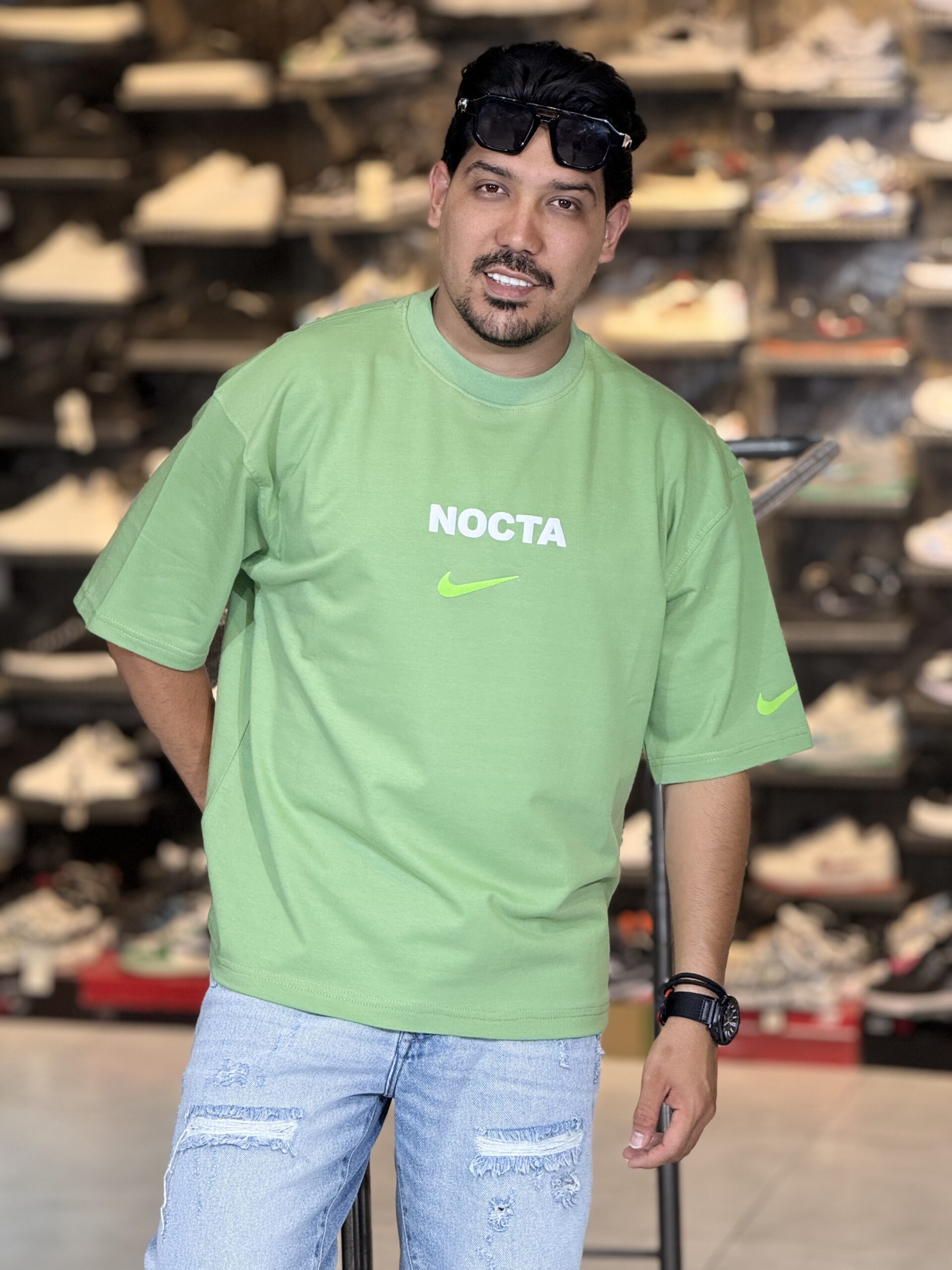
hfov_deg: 12.3
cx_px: 476
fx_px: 4400
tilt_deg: -5.8
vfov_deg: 16.4
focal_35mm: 120
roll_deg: +0.4
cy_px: 635
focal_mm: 15.66
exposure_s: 1/100
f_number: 2.8
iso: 160
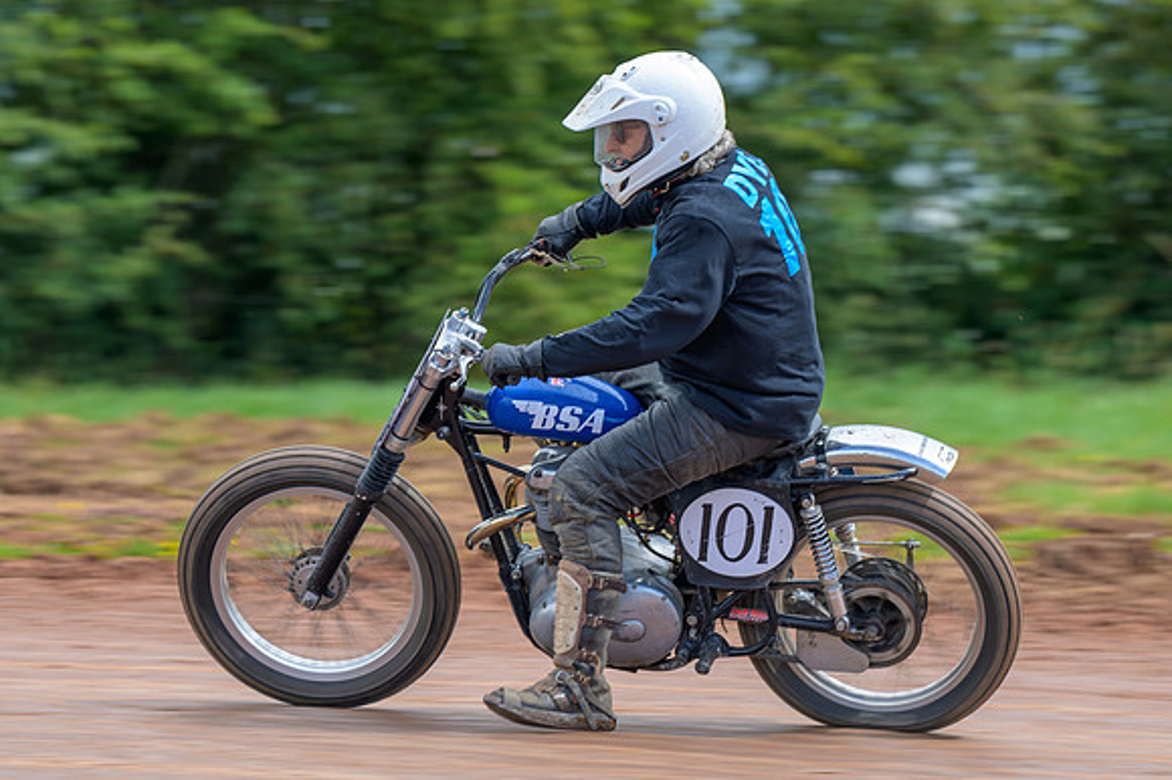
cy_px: 432
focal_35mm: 249
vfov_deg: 5.5
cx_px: 549
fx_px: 8114
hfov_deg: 8.3
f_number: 4
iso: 64
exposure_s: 1/200
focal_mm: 150
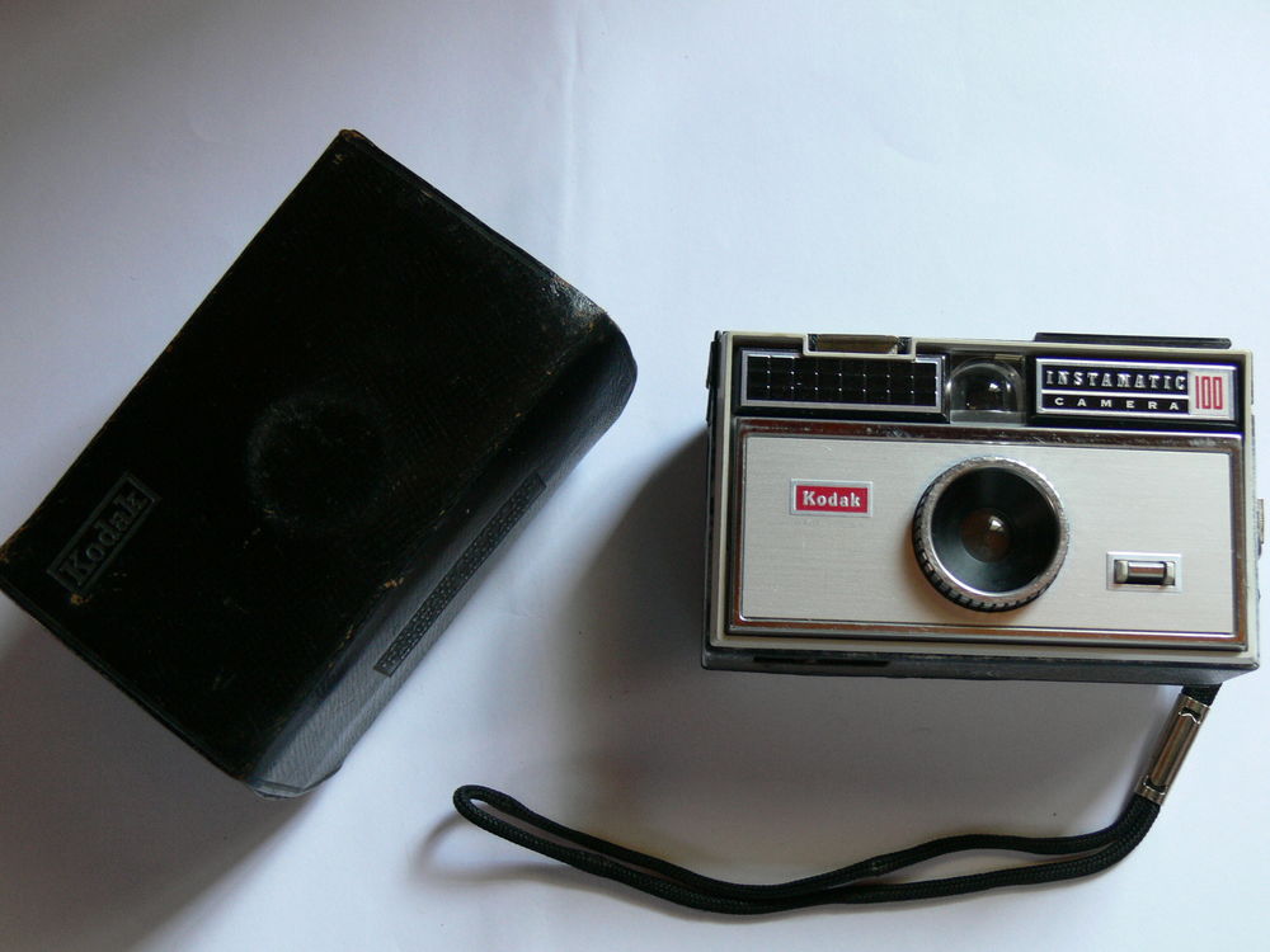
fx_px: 1834
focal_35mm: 50
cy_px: 476
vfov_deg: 29.1
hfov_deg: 38.2
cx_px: 635
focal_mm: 10
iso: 125
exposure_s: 1/30
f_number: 3.2
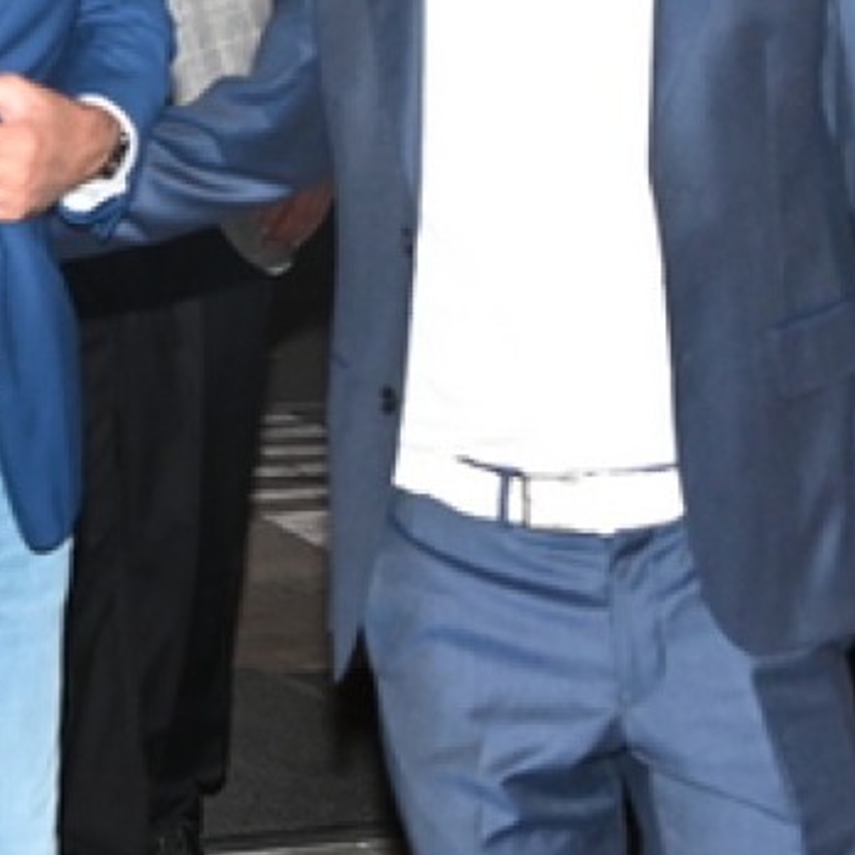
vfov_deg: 8.9
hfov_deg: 8.9
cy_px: 359
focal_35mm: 197
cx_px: 435
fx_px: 5505
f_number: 5.6
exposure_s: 1/60
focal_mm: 42
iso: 2500
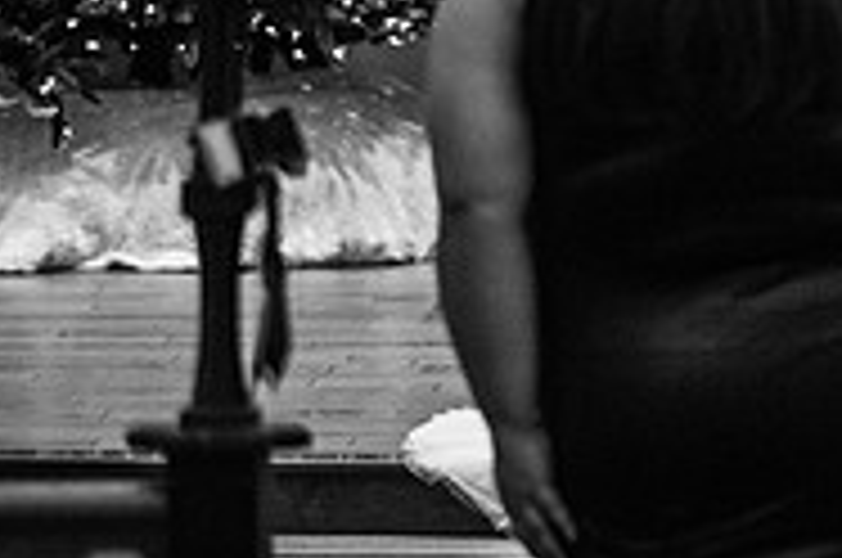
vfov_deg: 3.3
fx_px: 9620
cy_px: -214
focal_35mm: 412
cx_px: 1234
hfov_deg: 5.0
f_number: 2.8
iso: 2000
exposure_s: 1/250
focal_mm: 130
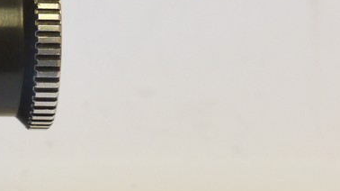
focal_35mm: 180
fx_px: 1622
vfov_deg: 6.7
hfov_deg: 11.4
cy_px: 105
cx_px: -191
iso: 800
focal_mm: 26
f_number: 7.1
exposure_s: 1/60
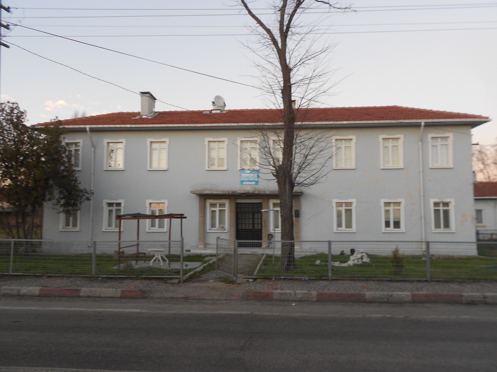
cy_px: 186
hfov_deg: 67.3
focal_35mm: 26
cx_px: 248
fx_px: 373
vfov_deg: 53.1
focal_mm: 4.6
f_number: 3.2
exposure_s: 1/30
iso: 125
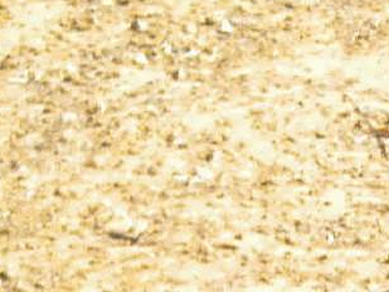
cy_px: 536
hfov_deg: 5.3
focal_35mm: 373
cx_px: 606
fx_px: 4193
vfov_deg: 4.0
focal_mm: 17.3
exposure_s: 1/132
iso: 80
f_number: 5.7
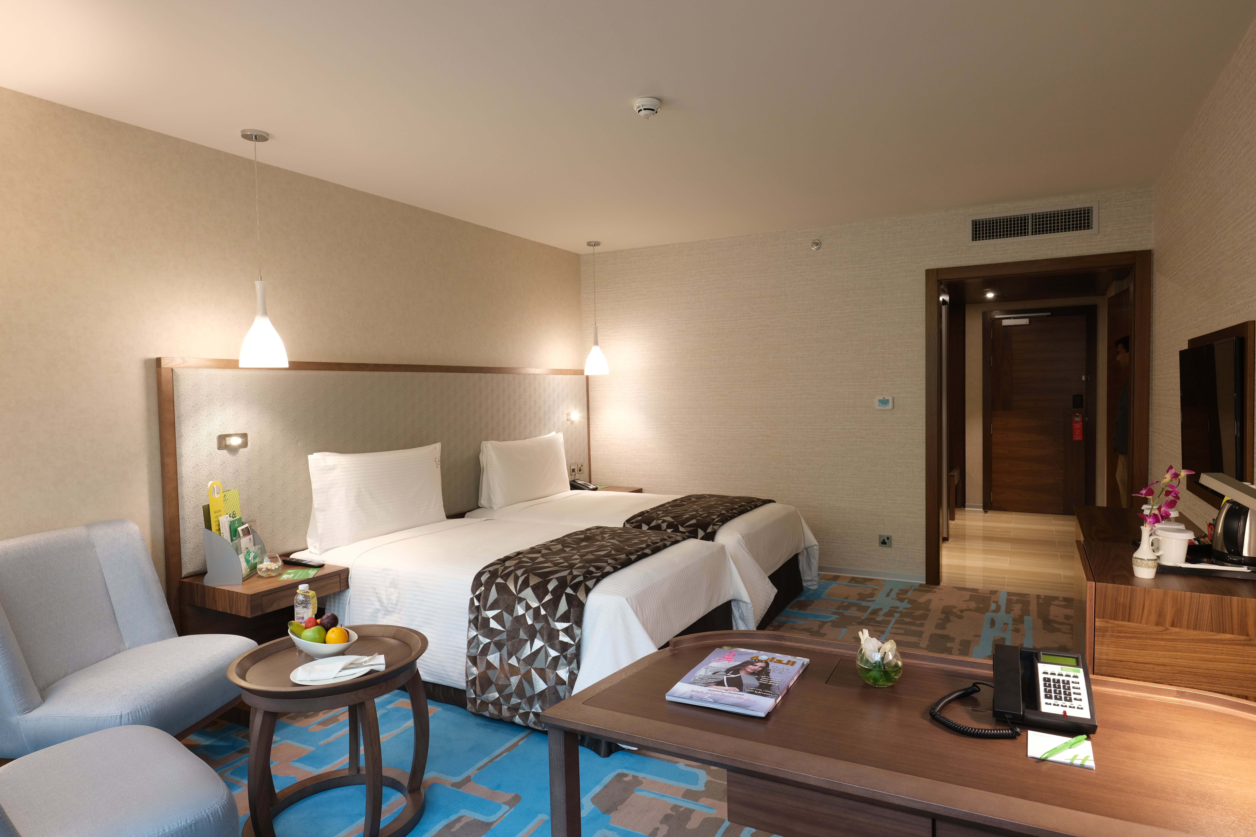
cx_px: 657
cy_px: 418
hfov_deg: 83.9
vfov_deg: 61.9
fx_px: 698
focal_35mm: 20
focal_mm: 23
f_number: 8
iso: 800
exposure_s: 1/8
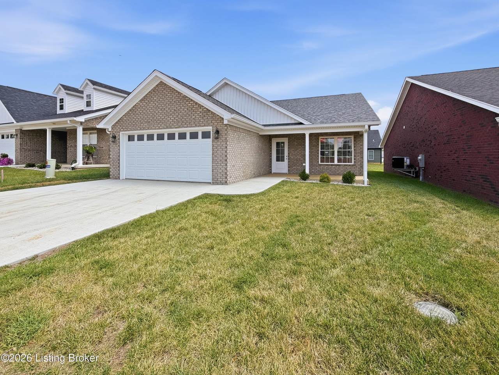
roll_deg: -0.4
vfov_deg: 85.7
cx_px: 250
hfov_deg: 102.1
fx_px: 202
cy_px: 188
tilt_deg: -8.8
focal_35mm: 14
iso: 20
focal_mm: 2.2
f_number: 2.2
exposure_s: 1/770
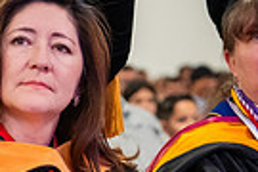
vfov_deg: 5.4
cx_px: -29
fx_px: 1820
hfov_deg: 8.0
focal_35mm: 254
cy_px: 154
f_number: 2.8
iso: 4000
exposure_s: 1/200
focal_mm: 57
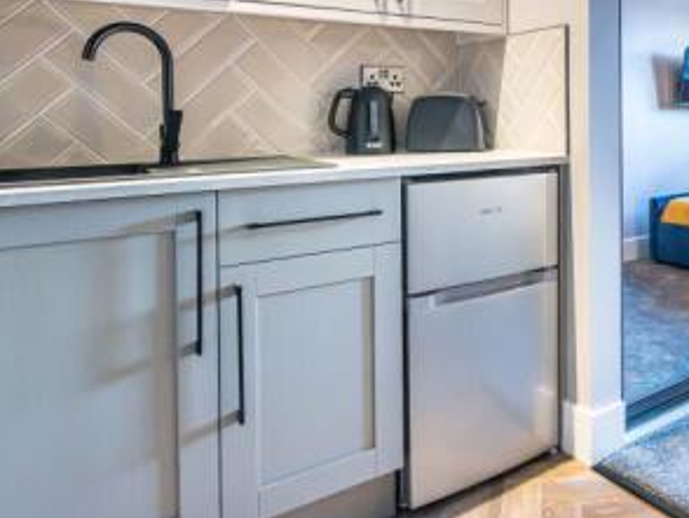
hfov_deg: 54.6
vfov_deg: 45.3
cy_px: 134
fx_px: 598
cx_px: 577
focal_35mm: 30
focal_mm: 14
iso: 3200
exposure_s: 1/25
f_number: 11
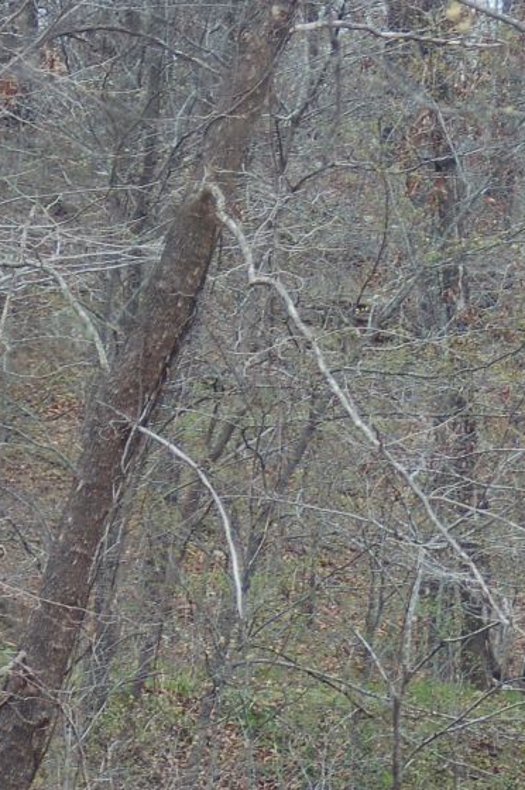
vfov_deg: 7.3
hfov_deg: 4.9
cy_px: 948
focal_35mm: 282
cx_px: 248
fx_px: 6184
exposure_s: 1/640
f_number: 4.5
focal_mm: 70
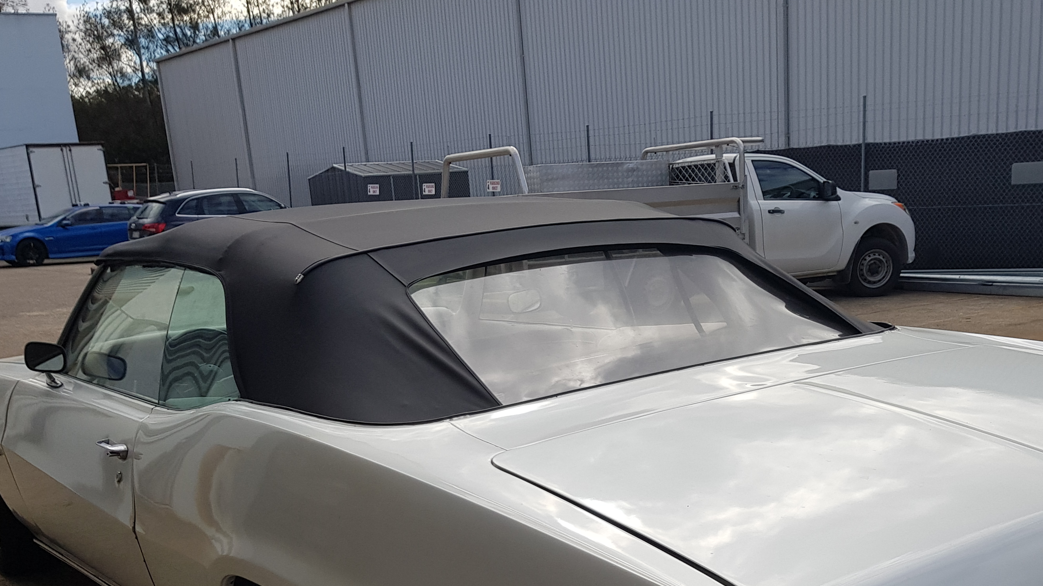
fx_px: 1189
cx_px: 644
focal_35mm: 43
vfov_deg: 26.3
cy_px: 586
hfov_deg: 47.0
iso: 40
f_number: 1.7
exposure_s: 1/1916
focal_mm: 4.2
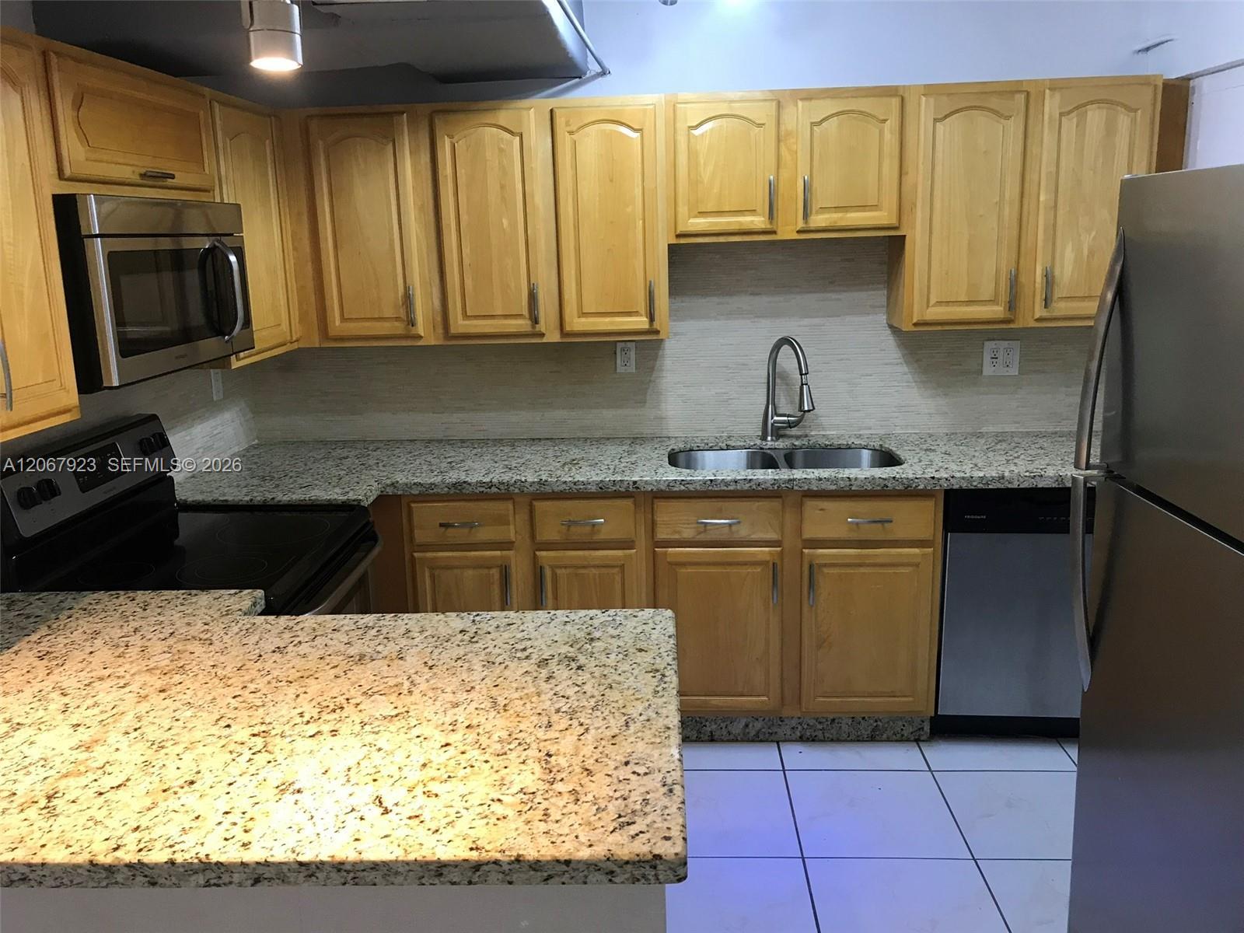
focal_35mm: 28
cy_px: 466
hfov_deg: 63.4
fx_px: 1006
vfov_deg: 49.7
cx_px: 622
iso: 40
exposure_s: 1/24
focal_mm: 3.99
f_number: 1.8
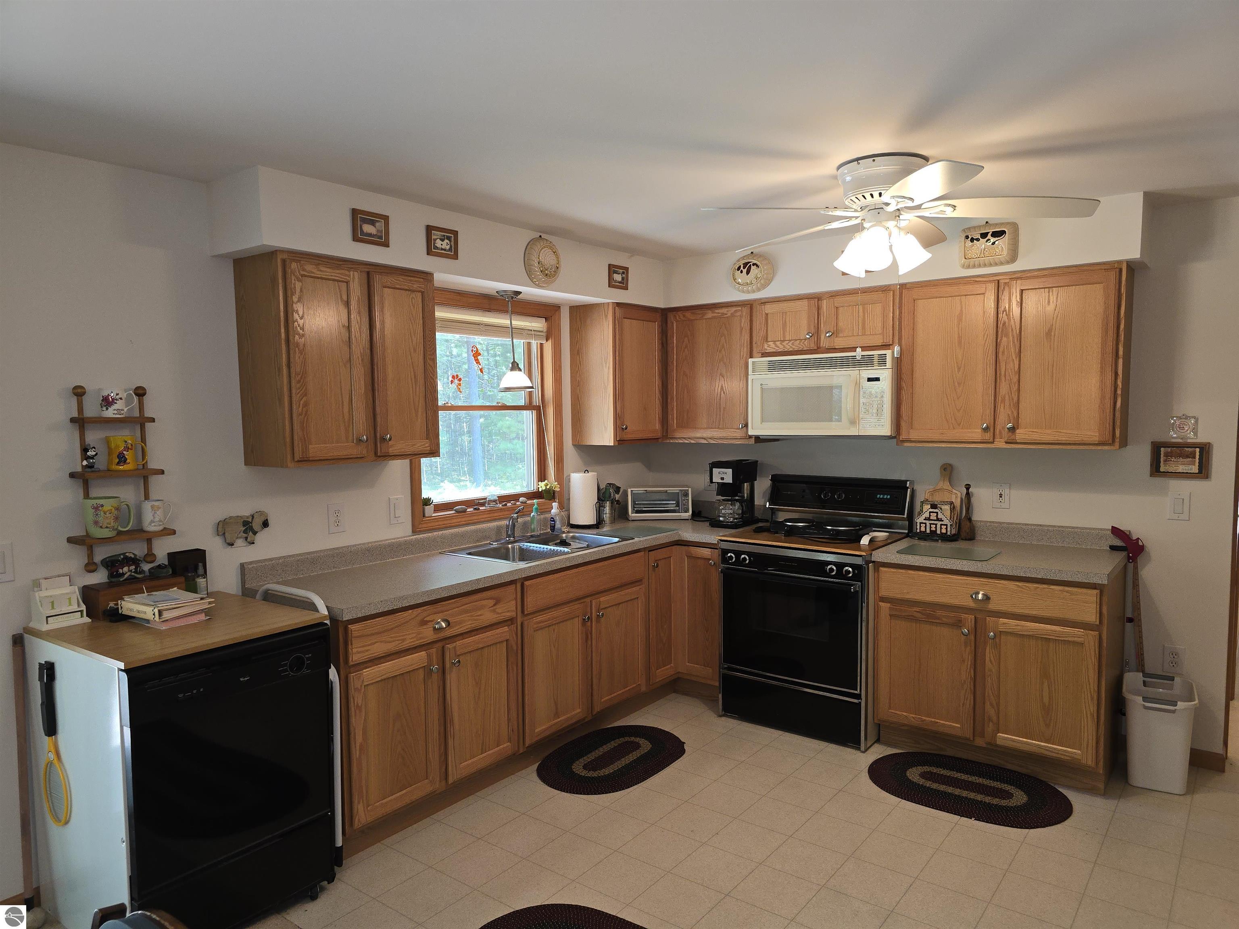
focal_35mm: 23
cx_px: 620
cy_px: 464
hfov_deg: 73.9
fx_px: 823
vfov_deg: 58.9
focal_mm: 6.3
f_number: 1.7
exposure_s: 1/60
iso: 100
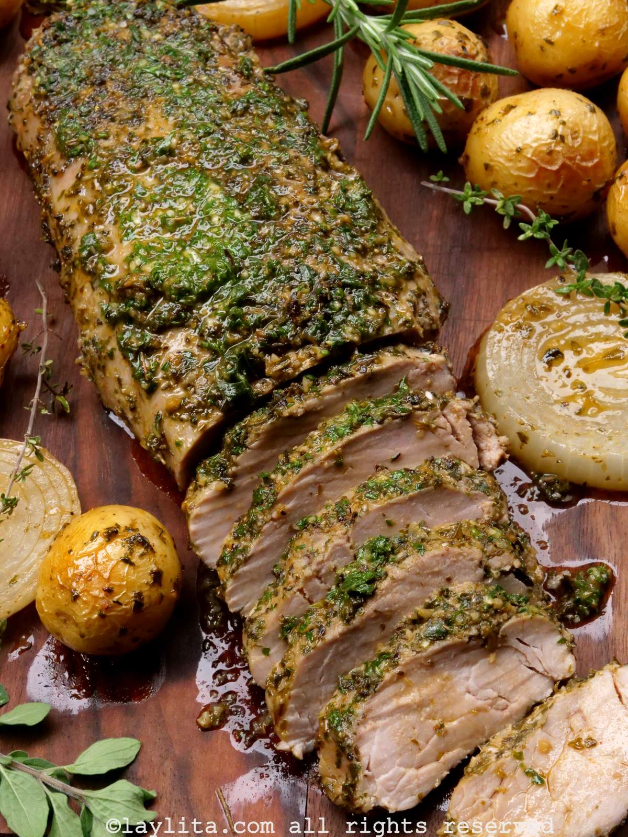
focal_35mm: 88
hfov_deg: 16.8
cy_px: 418
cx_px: 314
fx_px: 2129
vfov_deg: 22.3
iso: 3200
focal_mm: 44
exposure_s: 1/50
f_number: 16
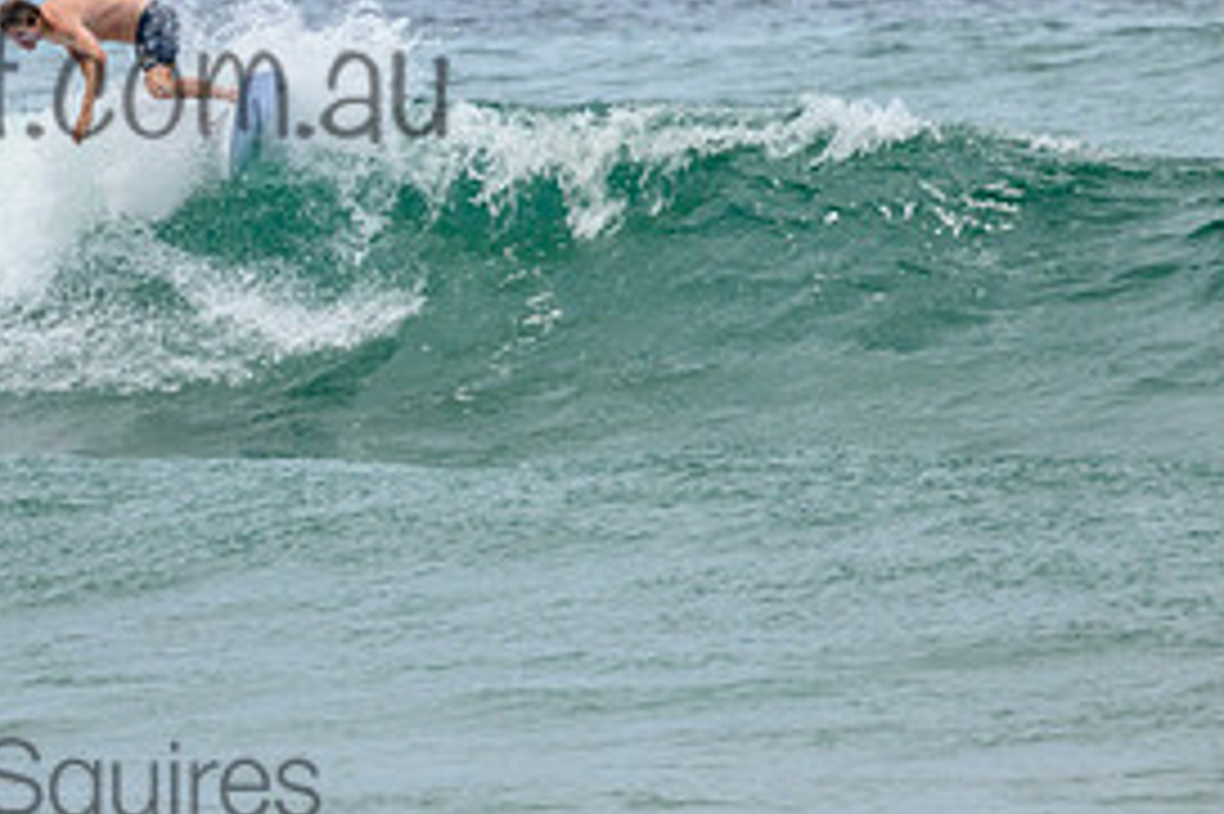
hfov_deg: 1.2
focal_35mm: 1709
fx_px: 58069
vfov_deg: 0.8
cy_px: 34
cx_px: -27
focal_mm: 800
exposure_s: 1/2000
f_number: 11
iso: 1000
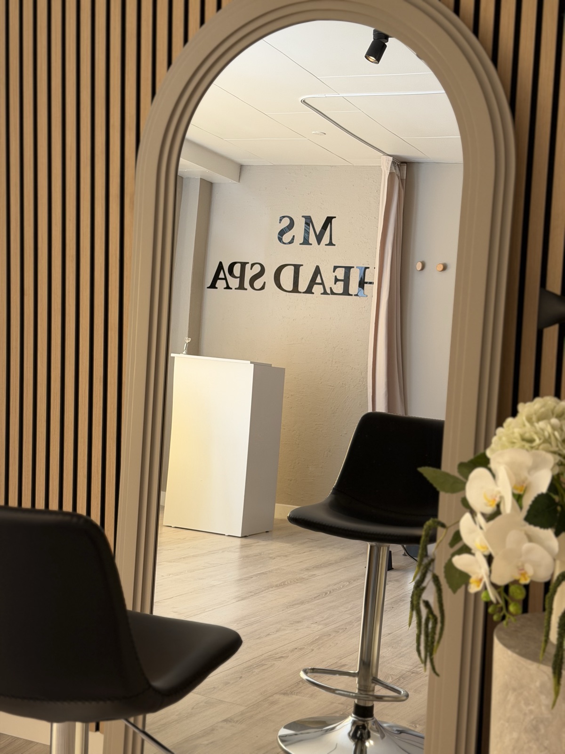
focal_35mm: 48
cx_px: 282
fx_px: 1045
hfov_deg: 30.3
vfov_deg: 39.7
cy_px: 377
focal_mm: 6.76
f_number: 1.78
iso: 64
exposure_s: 1/121
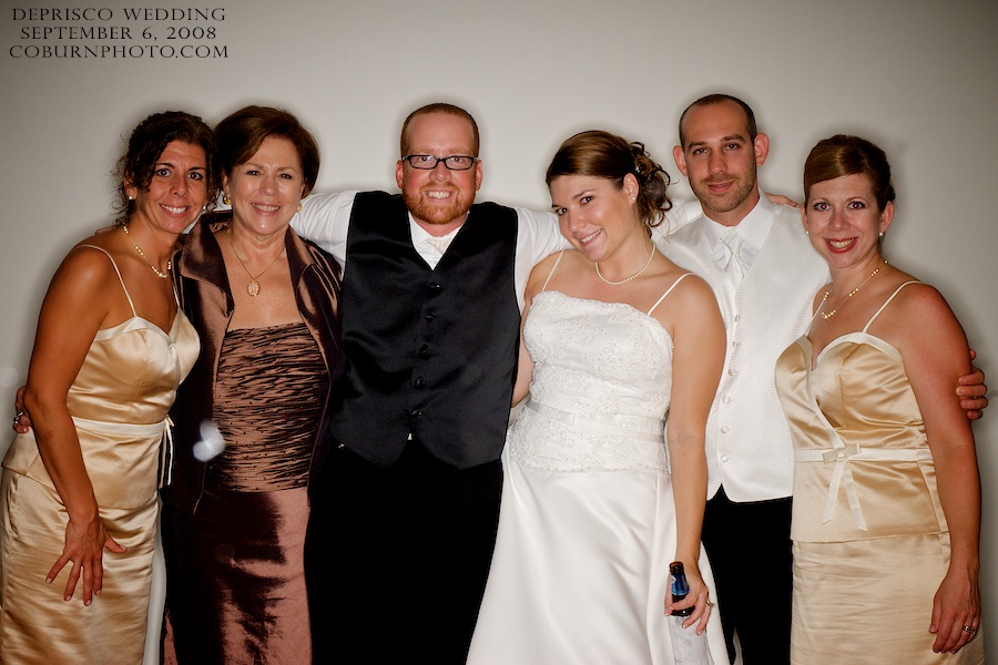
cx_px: 499
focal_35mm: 60
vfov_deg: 22.6
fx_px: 1663
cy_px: 332
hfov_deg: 33.4
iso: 200
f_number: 16
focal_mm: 40
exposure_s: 1/250
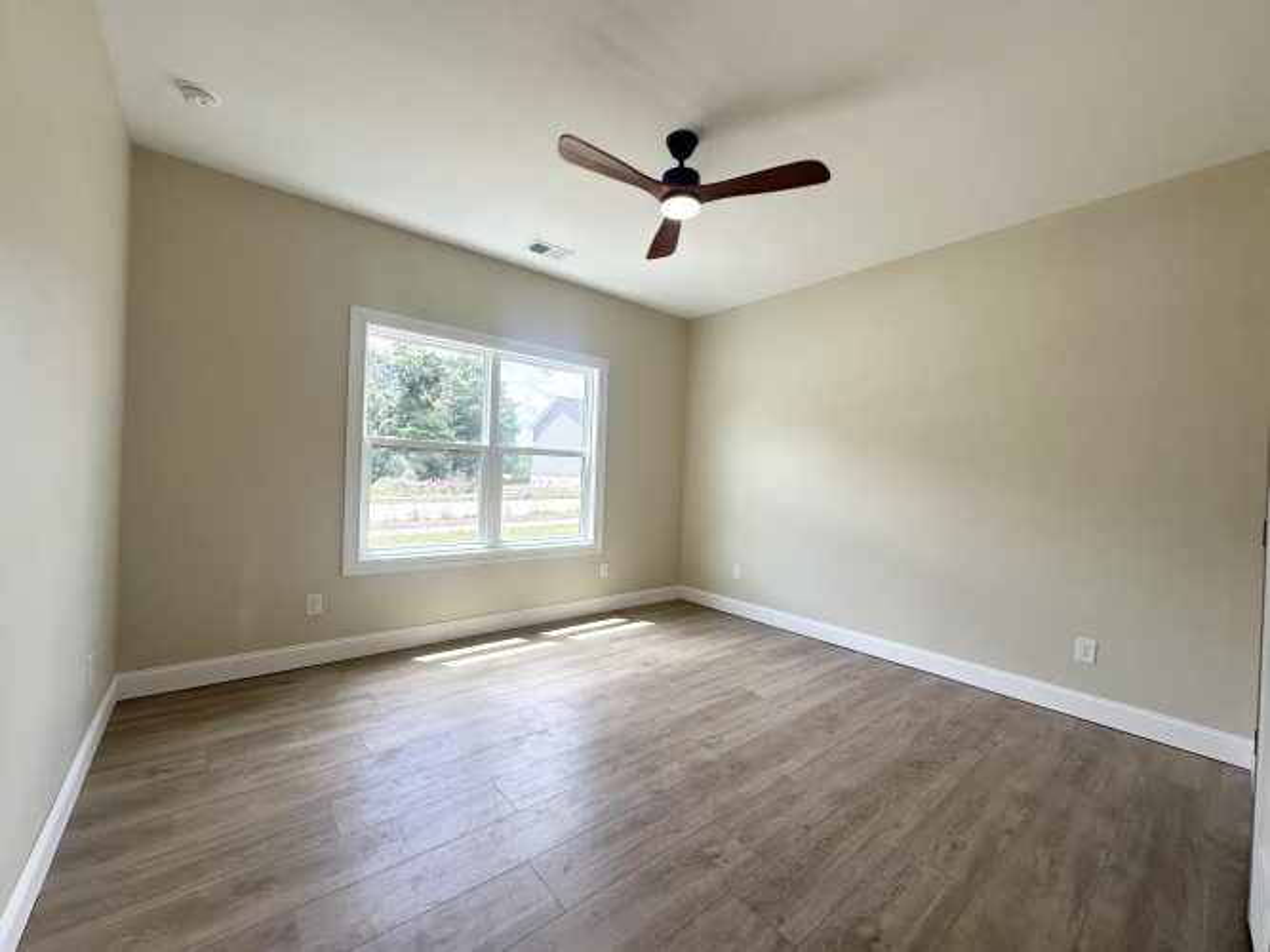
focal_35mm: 14
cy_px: 476
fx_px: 514
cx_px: 635
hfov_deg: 102.1
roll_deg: -2.1
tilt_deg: -0.2
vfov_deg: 85.7
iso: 40
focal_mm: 2.22
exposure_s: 1/310
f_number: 2.2
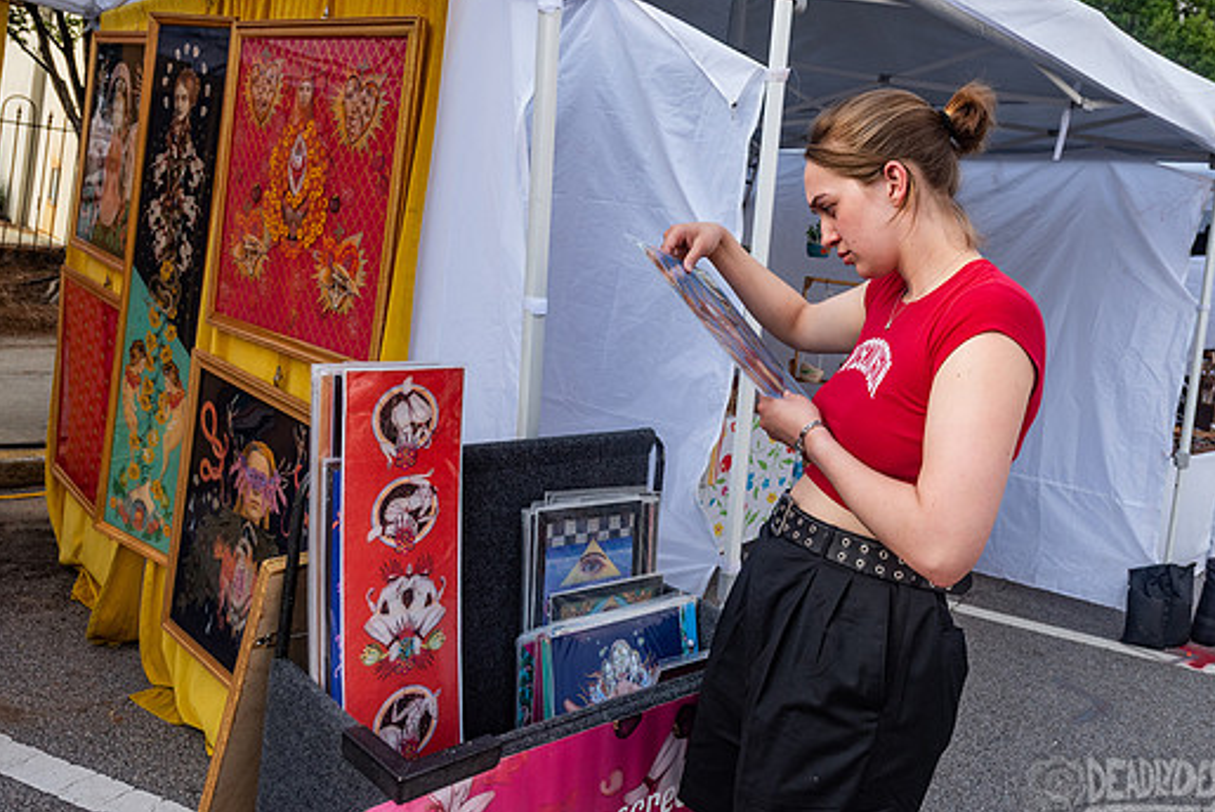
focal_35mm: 30
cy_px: 337
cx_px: 693
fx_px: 1013
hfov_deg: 61.6
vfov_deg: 43.5
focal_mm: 24
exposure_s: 1/640
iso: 640
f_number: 5
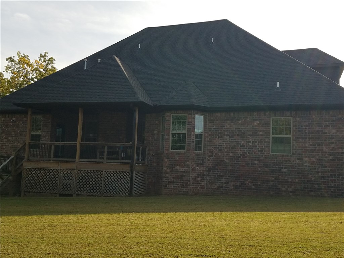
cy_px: 129
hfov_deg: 67.3
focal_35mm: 26
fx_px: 258
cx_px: 172
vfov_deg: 53.1
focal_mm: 4.2
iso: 40
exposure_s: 1/2144
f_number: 1.7
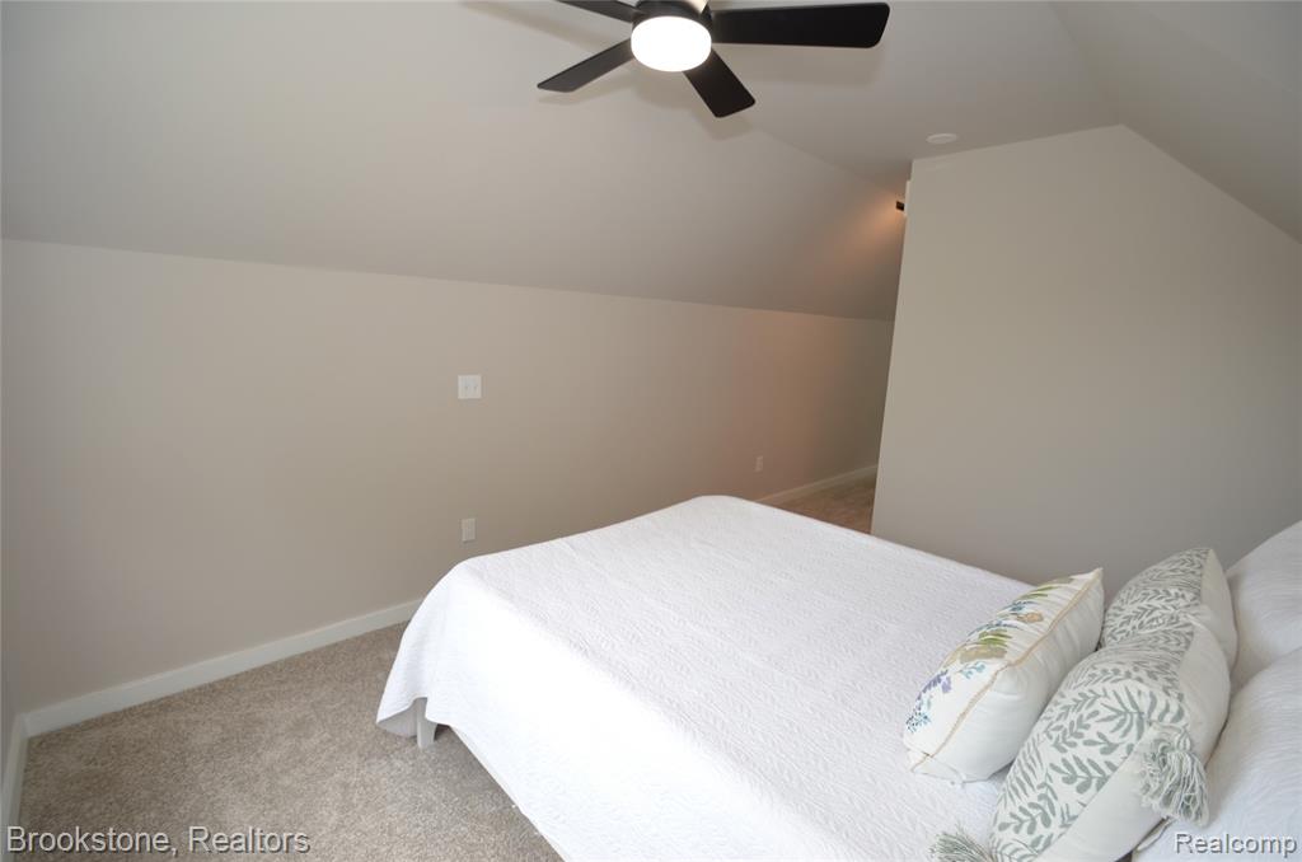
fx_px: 541
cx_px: 651
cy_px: 431
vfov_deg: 77.1
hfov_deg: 100.5
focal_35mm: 15
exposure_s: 1/80
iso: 200
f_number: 4.5
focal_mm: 10
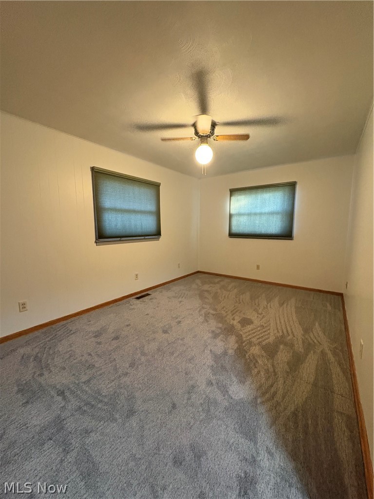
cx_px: 187
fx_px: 202
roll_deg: -0.2
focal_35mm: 14
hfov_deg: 85.7
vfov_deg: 102.1
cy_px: 250
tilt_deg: -5.6
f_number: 2.2
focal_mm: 2.22
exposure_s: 1/60
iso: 800
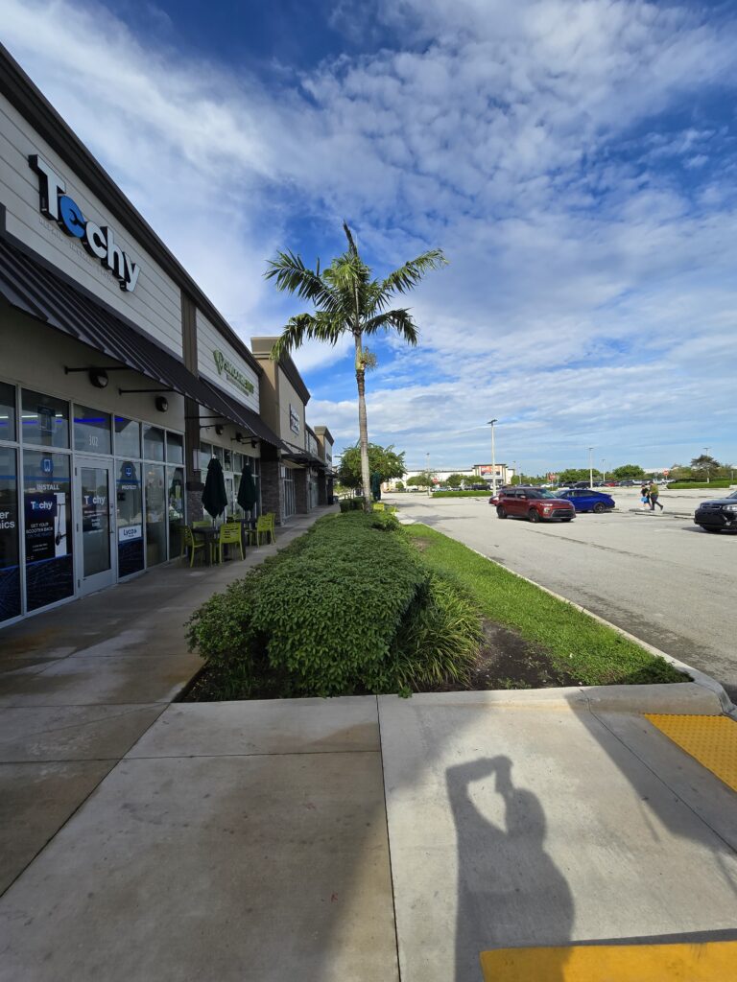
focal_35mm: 13
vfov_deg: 106.2
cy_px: 491
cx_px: 368
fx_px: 369
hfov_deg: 89.9
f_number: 2.2
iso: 50
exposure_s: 1/1936
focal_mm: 2.2
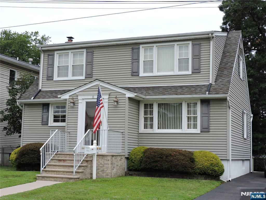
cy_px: 100
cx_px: 133
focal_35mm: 55
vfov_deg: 26.6
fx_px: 423
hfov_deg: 34.9
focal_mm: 9.8
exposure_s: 1/640
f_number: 3.7
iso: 100
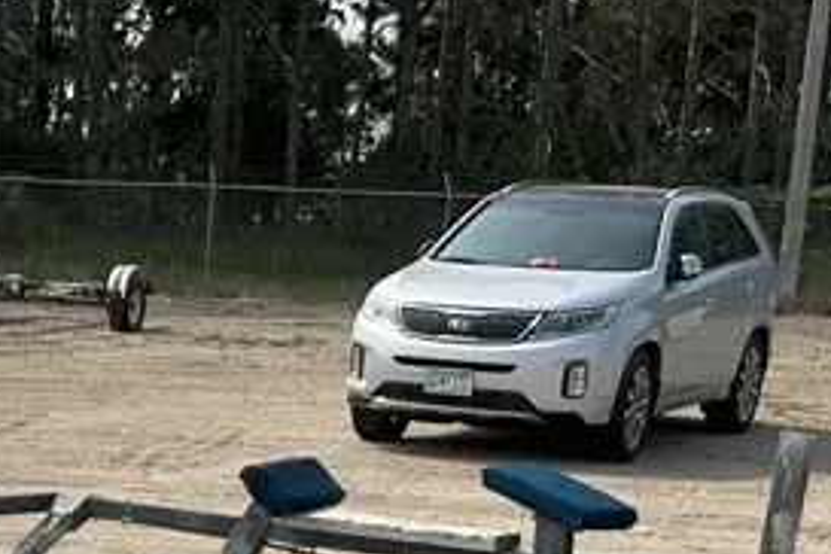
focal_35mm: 106
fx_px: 2447
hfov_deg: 18.7
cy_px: 931
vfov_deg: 12.1
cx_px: -24
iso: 25
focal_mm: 3
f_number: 1.8
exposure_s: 1/1786
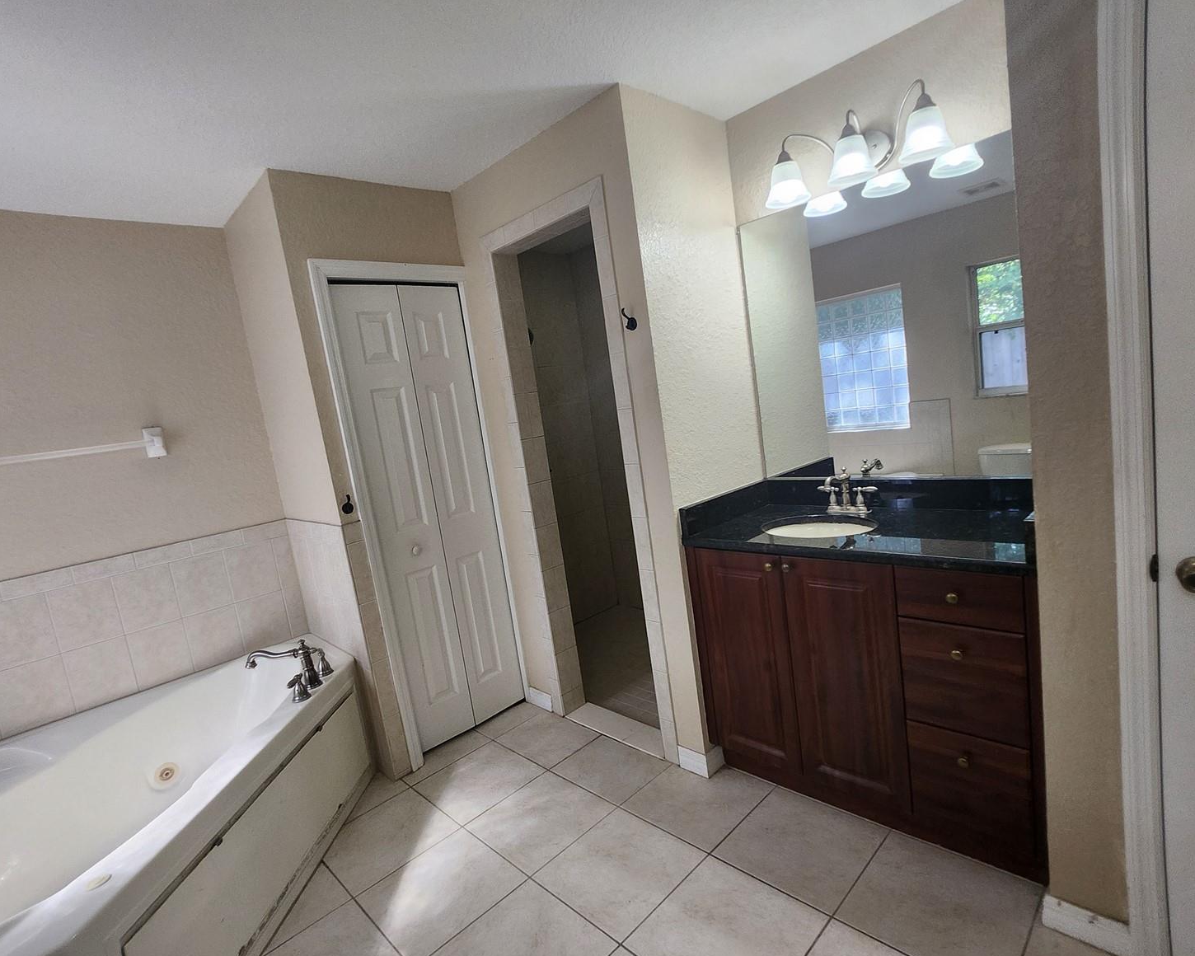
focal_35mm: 14
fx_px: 495
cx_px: 616
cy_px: 479
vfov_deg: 88.0
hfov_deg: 100.7
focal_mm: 1.7
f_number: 2.2
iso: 80
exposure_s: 1/60
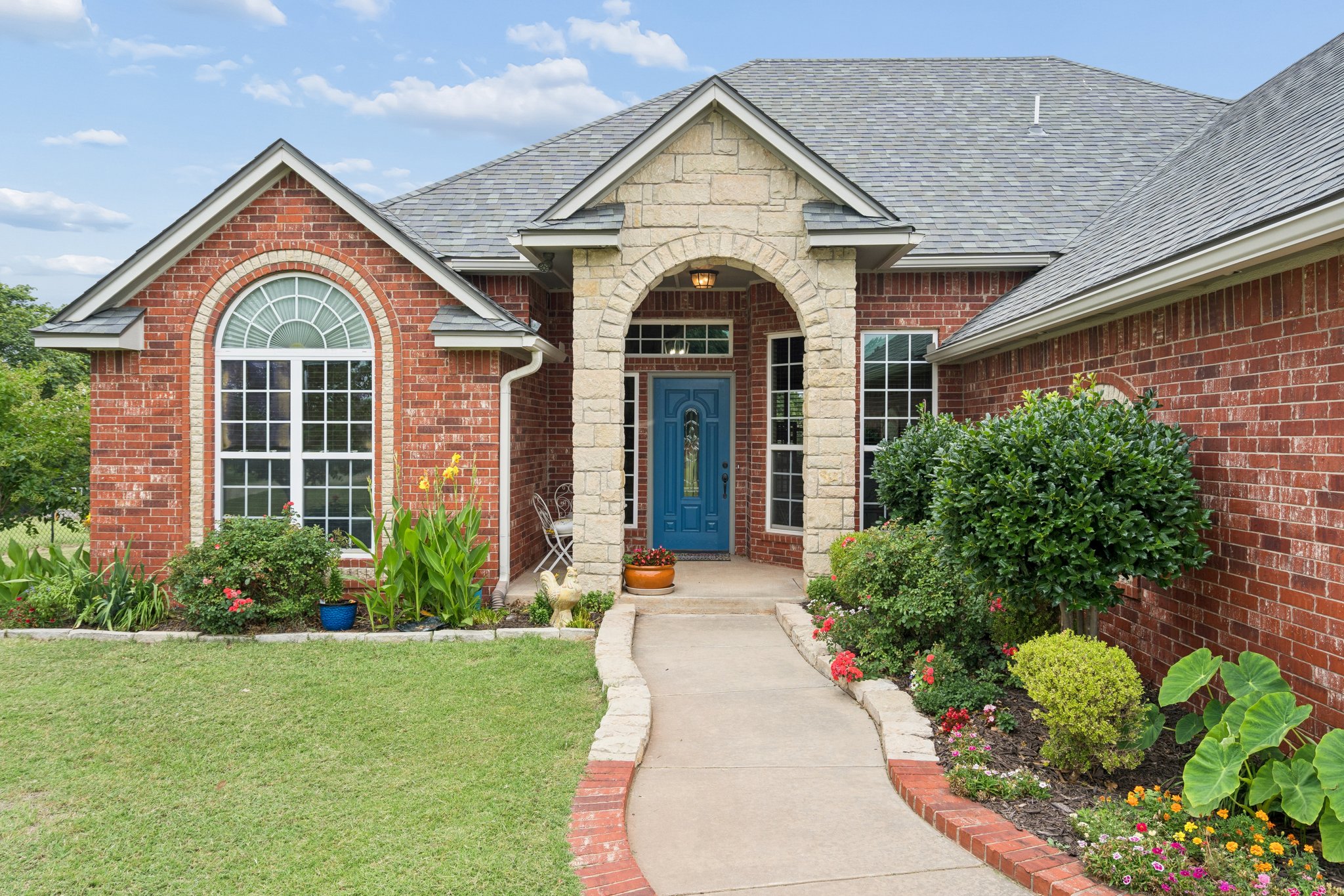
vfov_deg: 53.1
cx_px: 672
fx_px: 896
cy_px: 448
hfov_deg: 73.7
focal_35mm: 24
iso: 200
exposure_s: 1/200
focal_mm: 24
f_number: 8
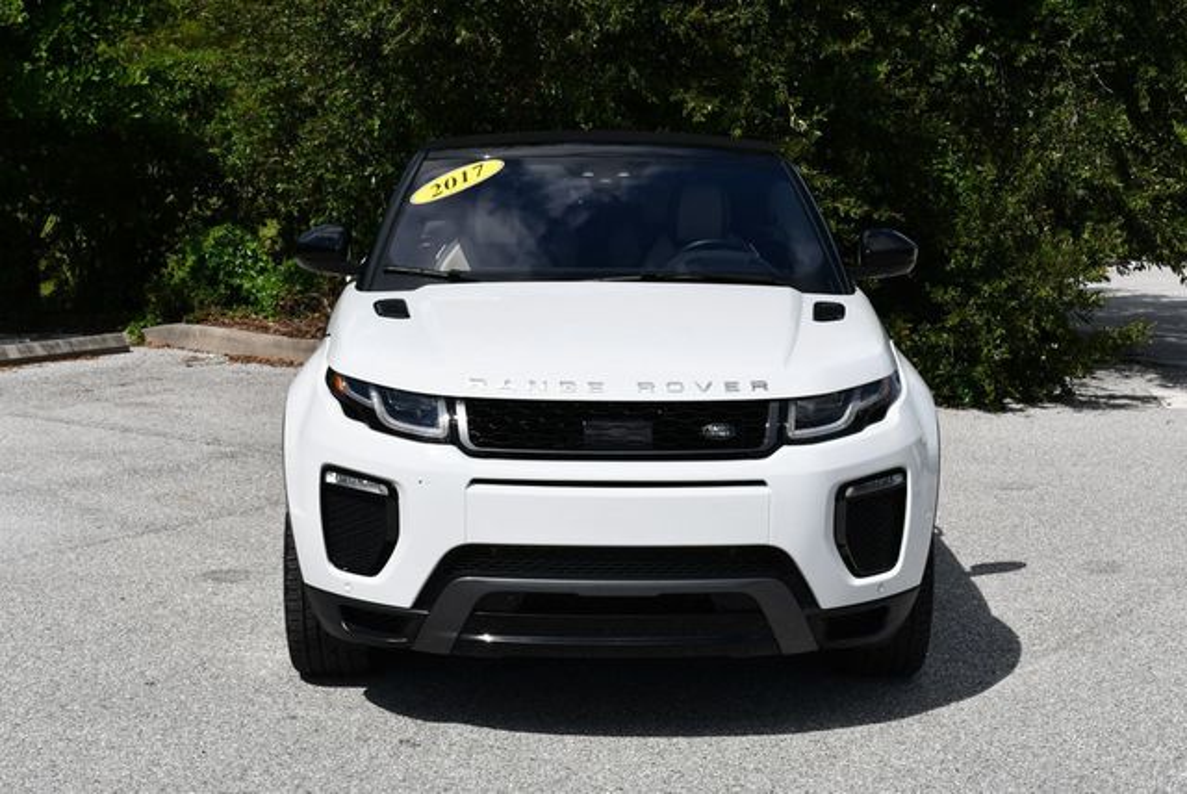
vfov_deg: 21.3
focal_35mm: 64
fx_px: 2112
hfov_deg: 31.4
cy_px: 397
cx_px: 594
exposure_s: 1/400
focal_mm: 32
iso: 100
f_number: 10
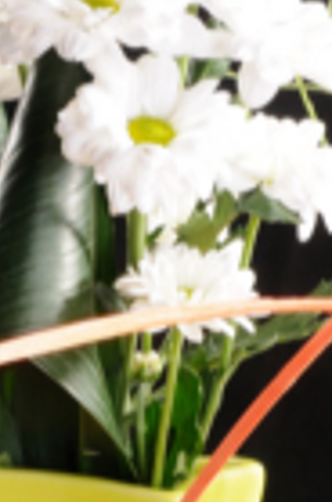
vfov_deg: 3.7
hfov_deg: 2.5
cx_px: 69
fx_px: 7662
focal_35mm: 551
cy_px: 851
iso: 200
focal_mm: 85
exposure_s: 1/200
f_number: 13
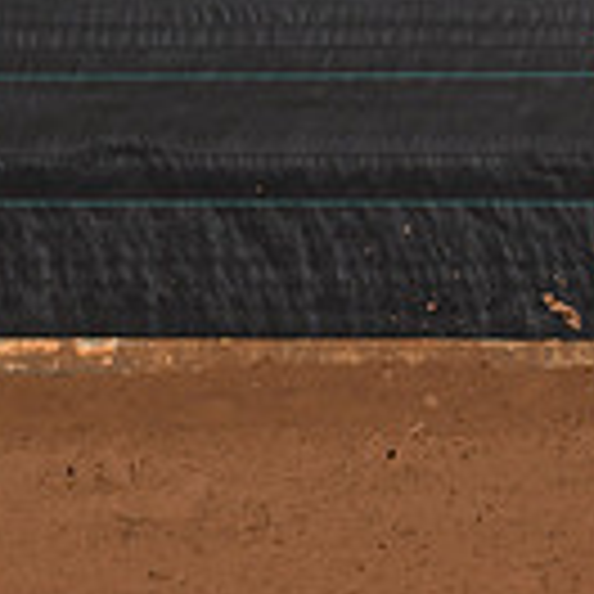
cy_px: 106
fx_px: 15939
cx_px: 1238
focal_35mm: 821
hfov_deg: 2.1
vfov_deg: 2.1
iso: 1000
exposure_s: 1/250
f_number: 5.6
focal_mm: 220
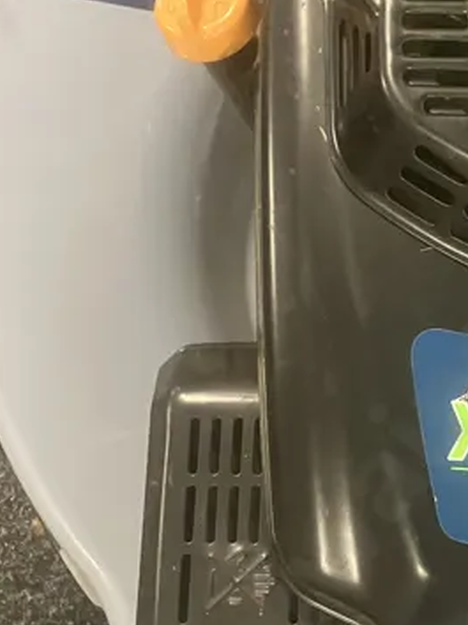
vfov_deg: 24.1
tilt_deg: -72.2
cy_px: 364
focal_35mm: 81
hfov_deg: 17.7
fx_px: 1462
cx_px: 477
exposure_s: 1/25
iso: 500
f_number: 1.8
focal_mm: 3.99
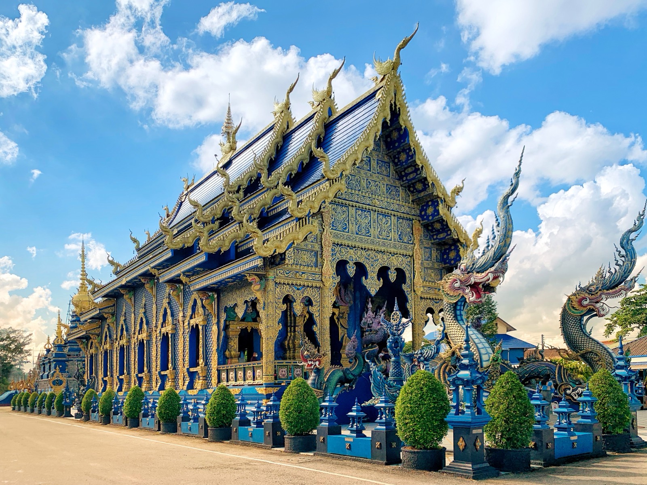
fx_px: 486
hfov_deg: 67.3
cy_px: 242
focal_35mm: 26
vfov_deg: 53.1
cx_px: 324
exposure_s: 1/3401
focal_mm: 4.25
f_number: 1.8
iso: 25
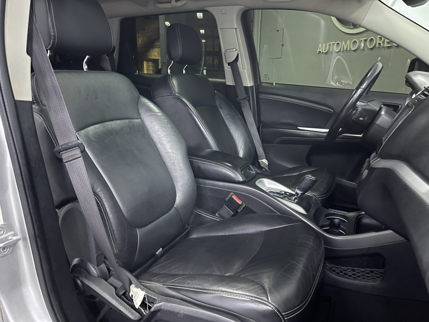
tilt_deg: -16.7
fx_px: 310
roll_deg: -2.2
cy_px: 161
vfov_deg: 54.9
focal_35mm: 25
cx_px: 214
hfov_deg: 69.4
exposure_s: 1/16
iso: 640
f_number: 1.6
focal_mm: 5.1
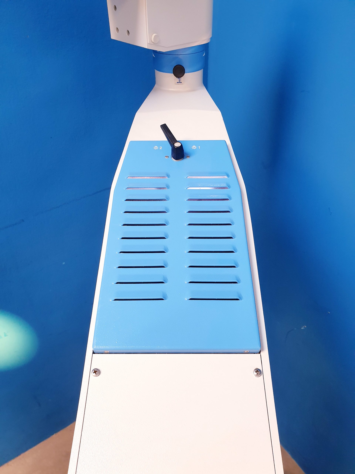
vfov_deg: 67.3
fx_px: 356
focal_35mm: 26
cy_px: 237
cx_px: 178
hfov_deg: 53.1
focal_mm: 4.3
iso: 200
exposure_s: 1/50
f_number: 2.4
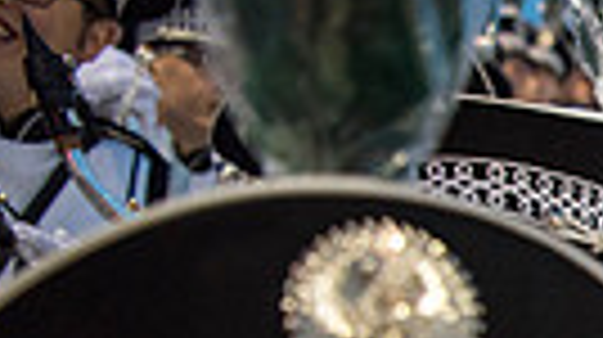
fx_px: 1741
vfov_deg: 10.1
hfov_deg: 15.1
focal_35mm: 109
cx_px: 1278
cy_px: 701
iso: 2000
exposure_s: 1/320
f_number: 3.2
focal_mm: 24
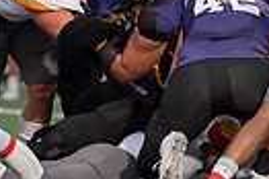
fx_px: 5784
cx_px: 160
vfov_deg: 1.8
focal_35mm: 775
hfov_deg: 2.7
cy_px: 22
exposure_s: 1/1000
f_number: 2.8
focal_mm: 175
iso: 2500
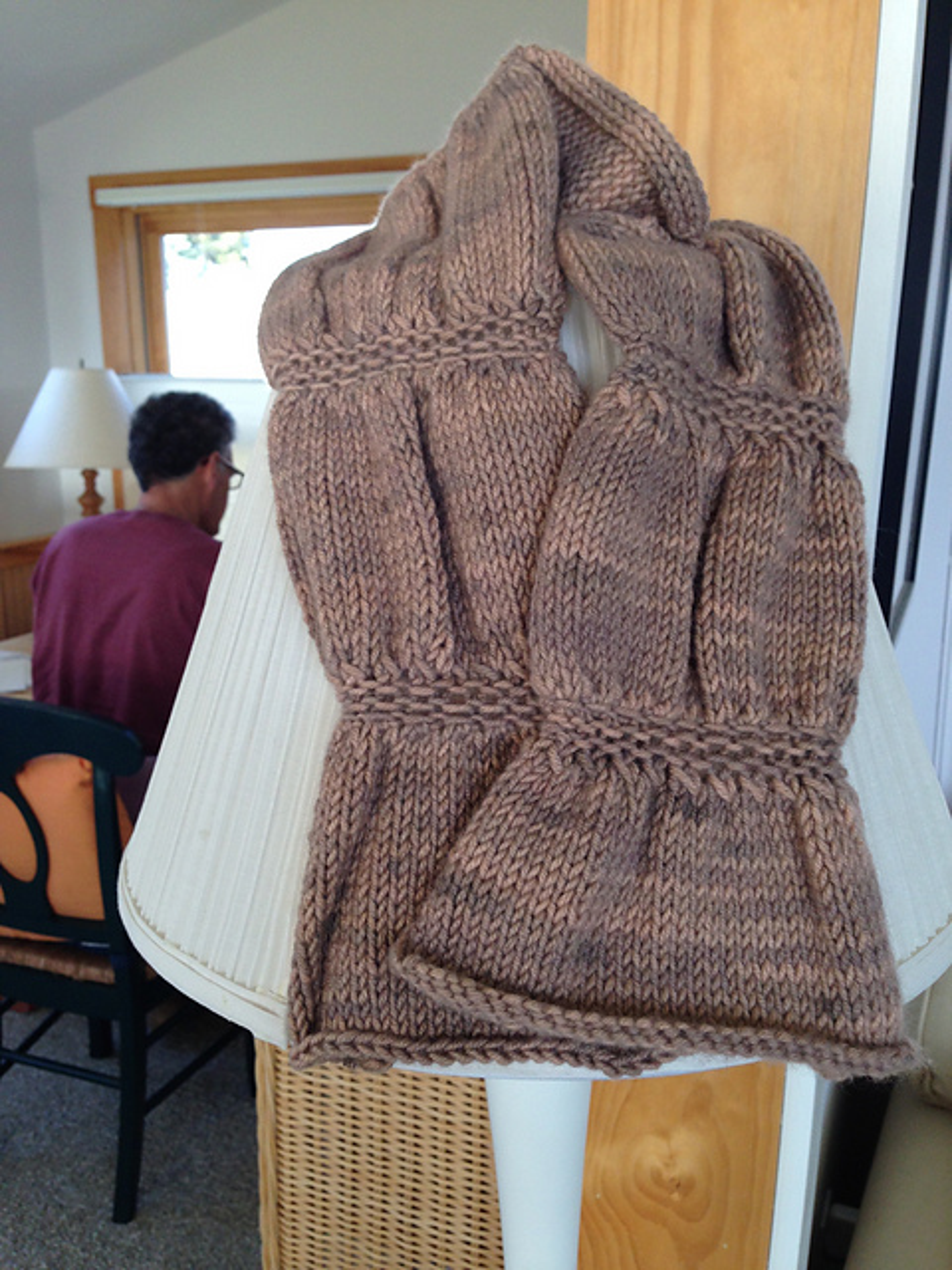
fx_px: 1210
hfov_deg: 42.9
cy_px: 635
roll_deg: -0.3
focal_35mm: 33
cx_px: 476
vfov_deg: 55.4
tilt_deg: -11.1
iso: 80
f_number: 2.4
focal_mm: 4.12
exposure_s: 1/120
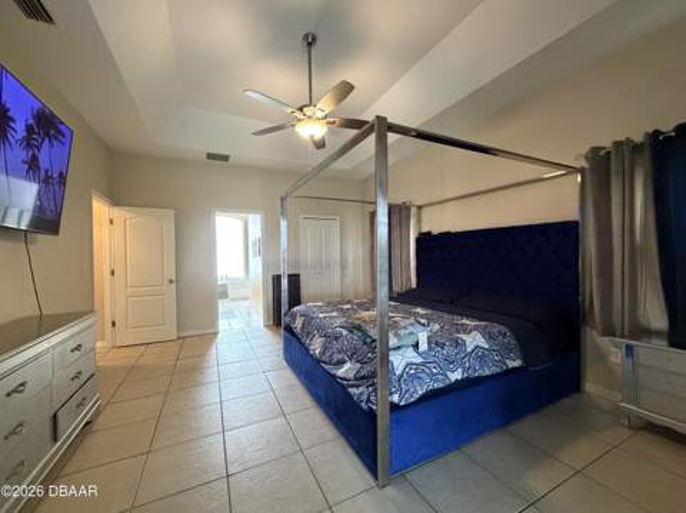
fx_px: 277
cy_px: 256
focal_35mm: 14
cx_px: 343
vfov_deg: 85.6
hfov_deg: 102.1
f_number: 2.2
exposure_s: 1/60
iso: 800
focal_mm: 2.22
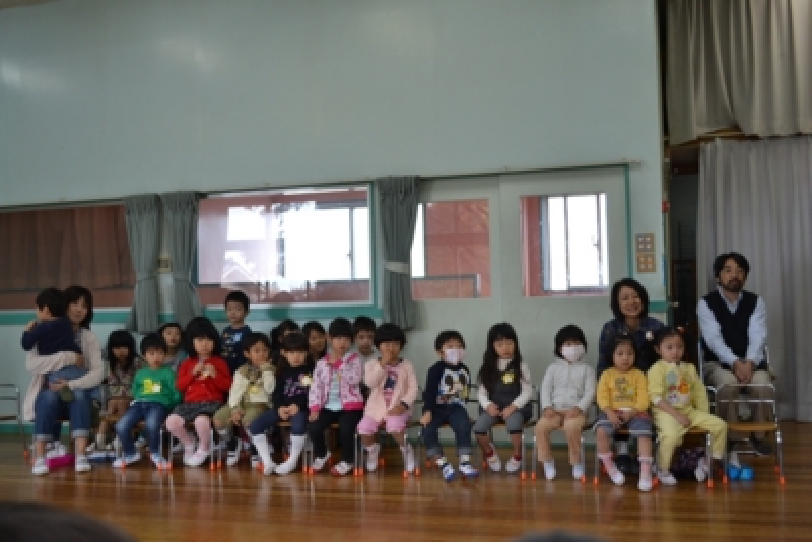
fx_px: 880
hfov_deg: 49.5
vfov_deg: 34.2
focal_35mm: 39
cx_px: 406
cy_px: 271
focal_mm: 26
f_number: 4.5
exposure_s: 1/80
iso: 400
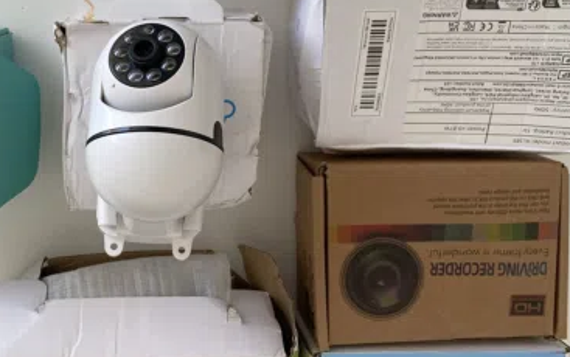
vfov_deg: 26.7
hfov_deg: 41.0
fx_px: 746
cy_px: 112
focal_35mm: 48
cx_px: 171
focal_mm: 4.25
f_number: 1.8
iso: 32
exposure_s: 1/121
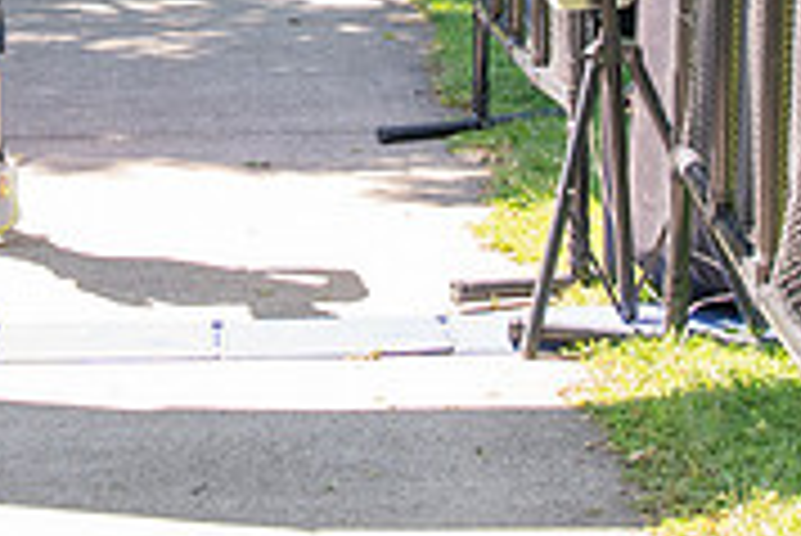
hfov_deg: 17.3
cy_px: -275
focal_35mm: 117
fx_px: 2605
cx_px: 162
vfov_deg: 11.3
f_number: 4
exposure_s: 1/400
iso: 500
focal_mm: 24
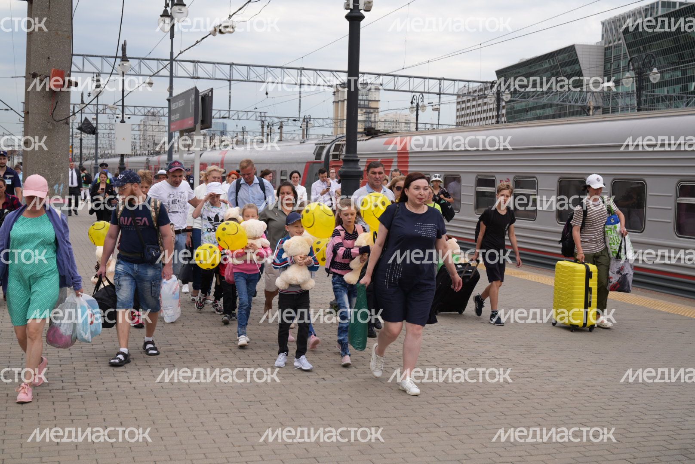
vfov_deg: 28.1
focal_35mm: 48
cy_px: 232
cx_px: 348
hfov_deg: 41.1
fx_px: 927
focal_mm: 48
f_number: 5.6
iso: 100
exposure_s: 1/200
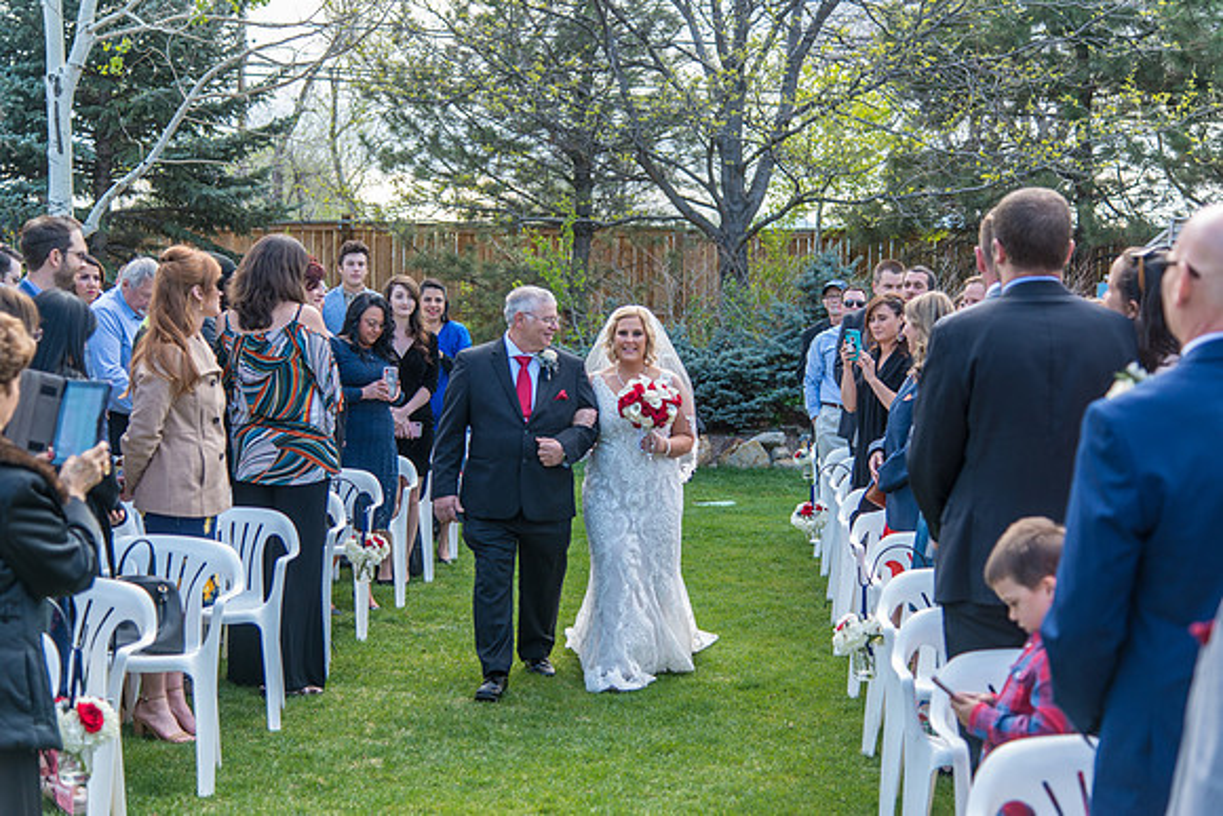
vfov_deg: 23.4
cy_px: 408
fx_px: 1971
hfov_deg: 34.5
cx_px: 612
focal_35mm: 58
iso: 400
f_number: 4
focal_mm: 58
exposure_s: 1/250
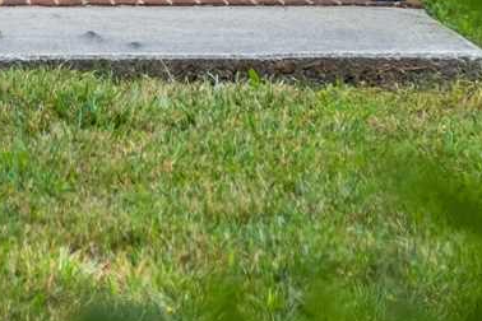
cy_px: -446
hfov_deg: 7.4
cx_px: -32
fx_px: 3695
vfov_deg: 4.8
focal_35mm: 276
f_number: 2.8
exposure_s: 1/550
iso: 160
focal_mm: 34.2
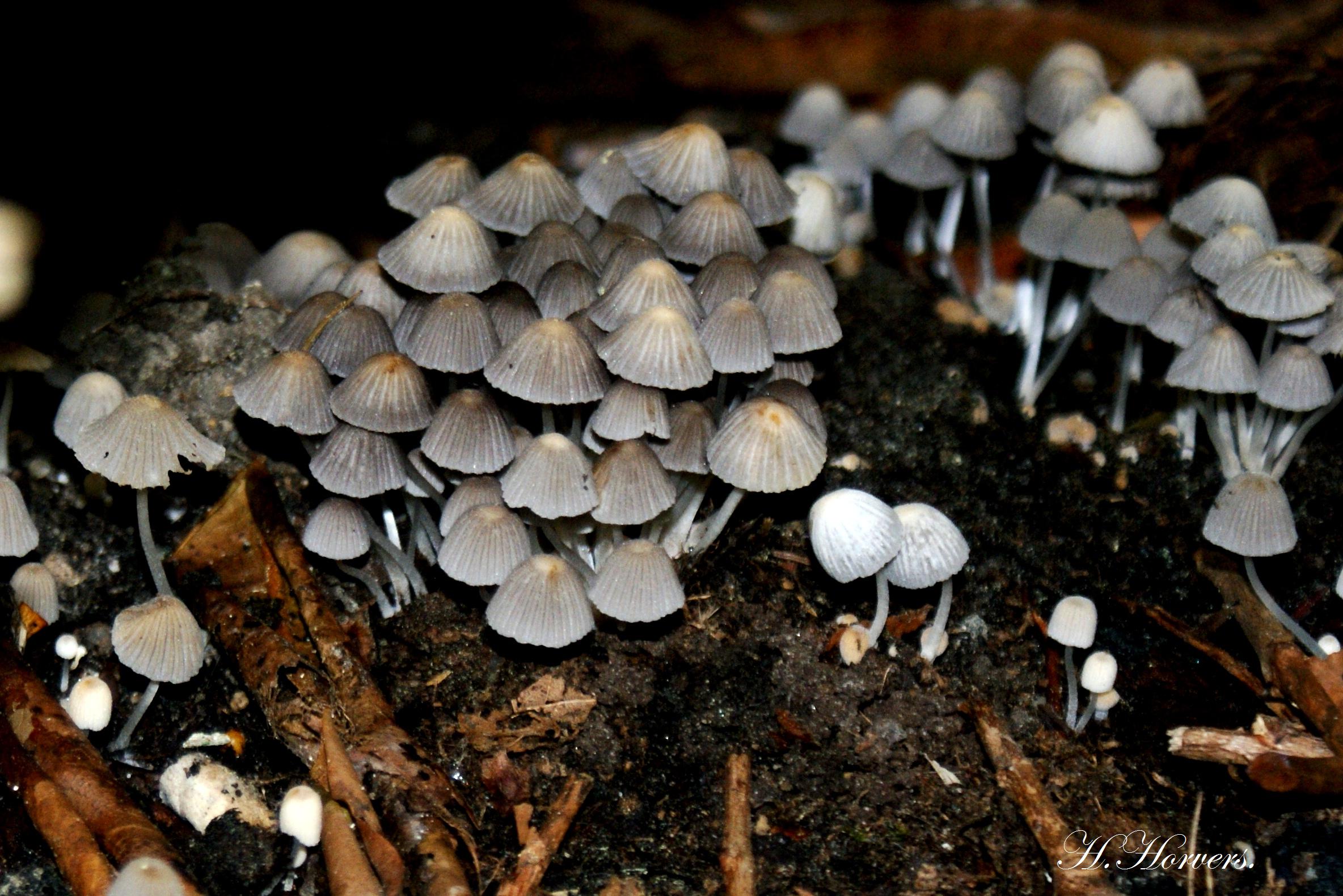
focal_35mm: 90
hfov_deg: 22.6
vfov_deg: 15.2
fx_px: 3357
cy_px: 448
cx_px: 672
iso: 400
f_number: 5.6
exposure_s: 1/100
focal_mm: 60
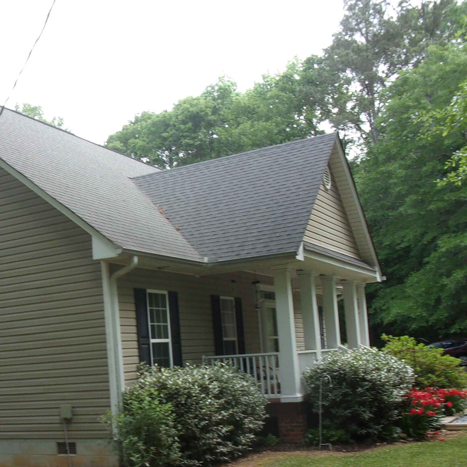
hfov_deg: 35.7
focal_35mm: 46
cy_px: 321
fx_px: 702
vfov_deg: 36.3
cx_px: 98
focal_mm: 5.1
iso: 80
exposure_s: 1/58
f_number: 3.9
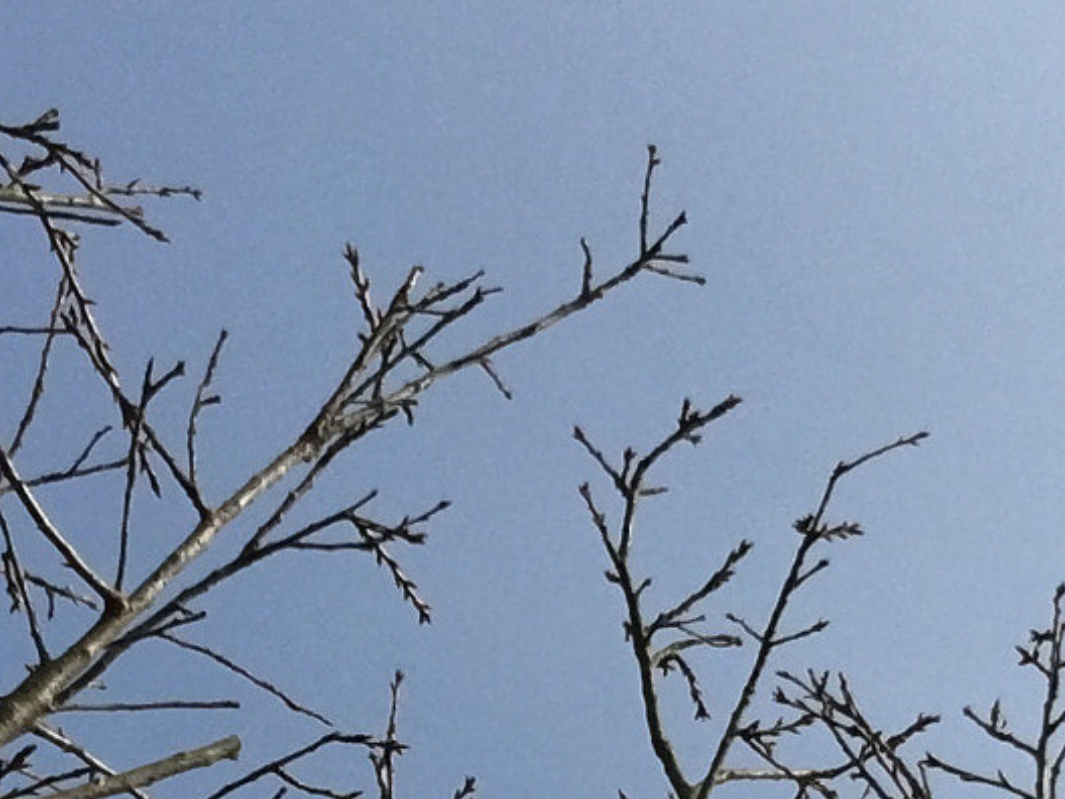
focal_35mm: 94
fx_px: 2892
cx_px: 549
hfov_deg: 20.9
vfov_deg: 15.3
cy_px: 870
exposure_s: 1/2315
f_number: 2.2
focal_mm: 2.65
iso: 32
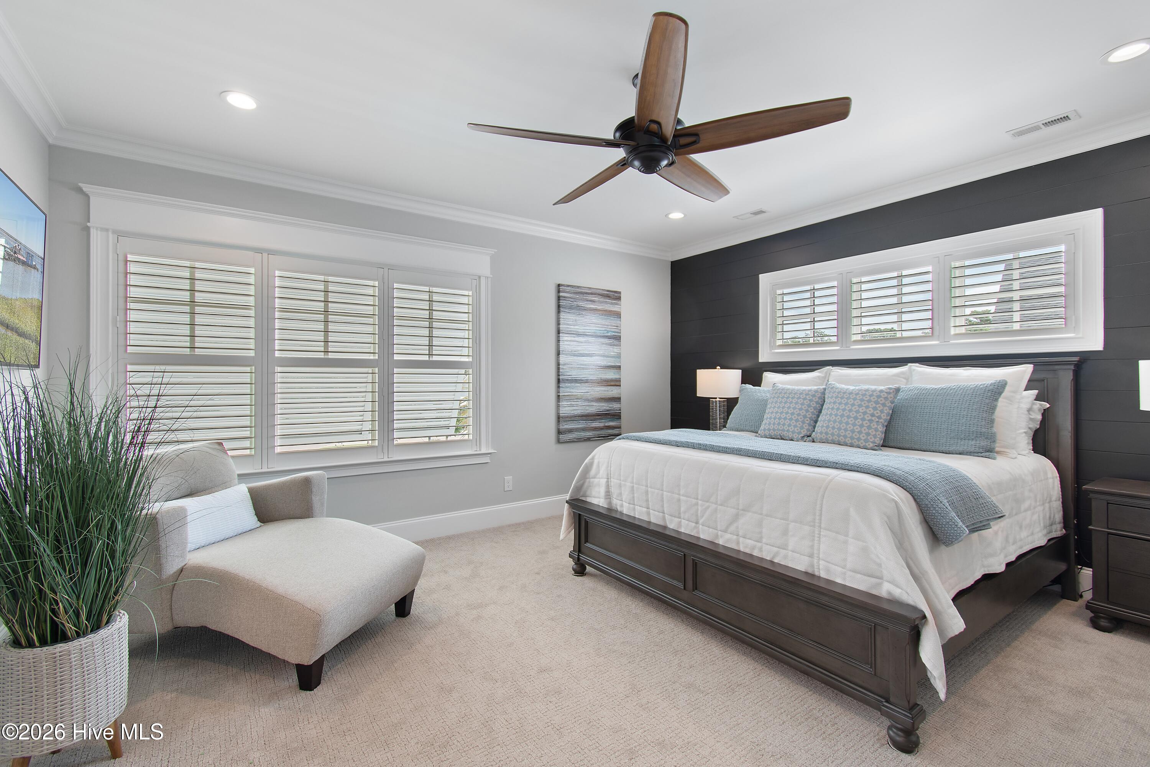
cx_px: 575
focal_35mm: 15
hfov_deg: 100.4
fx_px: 479
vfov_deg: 77.3
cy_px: 384
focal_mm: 10
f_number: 4.5
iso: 100
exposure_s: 1/20
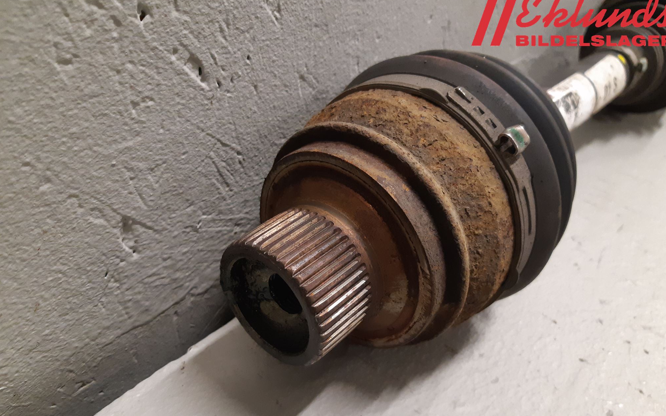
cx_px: 336
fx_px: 508
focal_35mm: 28
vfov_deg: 44.4
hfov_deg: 66.5
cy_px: 244
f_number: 1.7
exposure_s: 1/50
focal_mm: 3.93
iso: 250
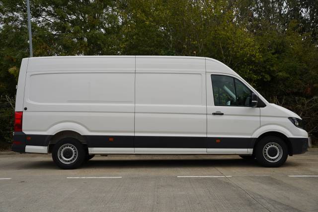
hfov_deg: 50.4
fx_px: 338
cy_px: 106
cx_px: 159
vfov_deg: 34.8
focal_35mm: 38
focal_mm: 38.3
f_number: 5
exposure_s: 1/250
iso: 100
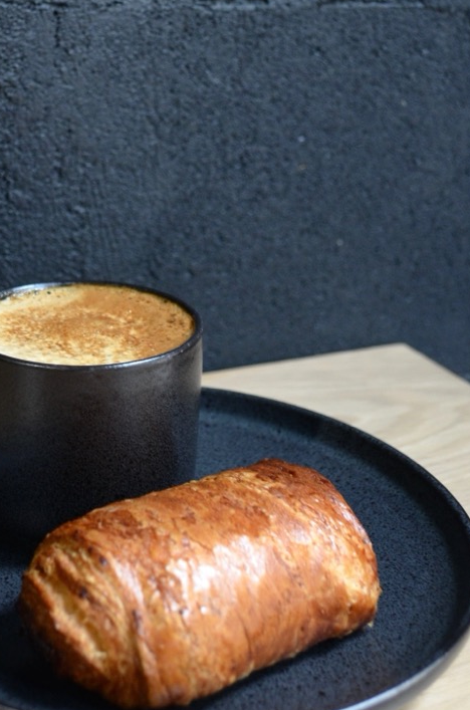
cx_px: 144
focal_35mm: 56
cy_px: 257
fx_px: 1102
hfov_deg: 23.9
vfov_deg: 35.5
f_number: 4
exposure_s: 1/30
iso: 800
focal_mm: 22
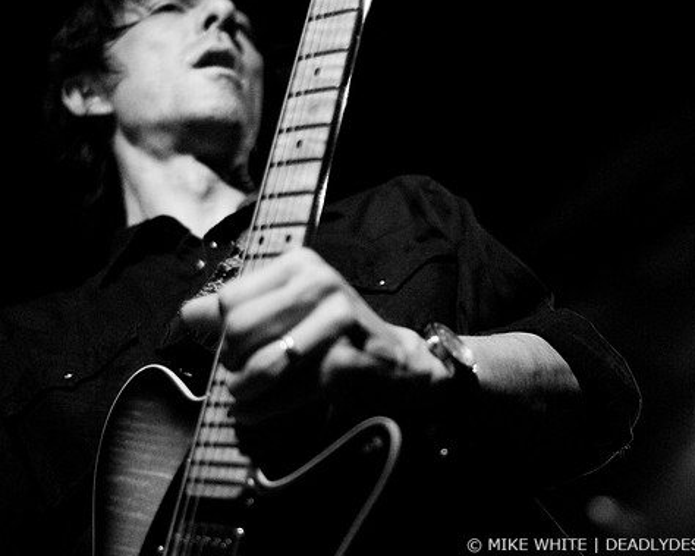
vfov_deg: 17.9
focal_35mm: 86
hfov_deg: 22.2
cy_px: 275
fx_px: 1769
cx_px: 367
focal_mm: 50
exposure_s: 1/320
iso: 1000
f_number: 1.8
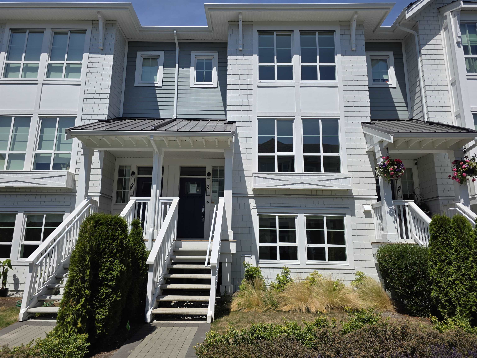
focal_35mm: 23
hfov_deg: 73.9
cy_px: 179
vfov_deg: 58.9
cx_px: 238
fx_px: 317
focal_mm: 6.3
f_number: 1.7
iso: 64
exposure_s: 1/7944
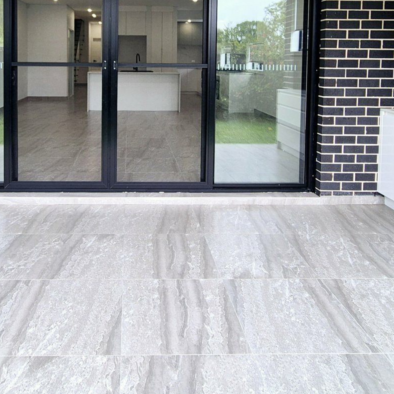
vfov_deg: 53.4
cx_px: 138
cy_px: 78
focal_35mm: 28
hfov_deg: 56.3
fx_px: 361
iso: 50
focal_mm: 2.2
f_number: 2.2
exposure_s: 1/169
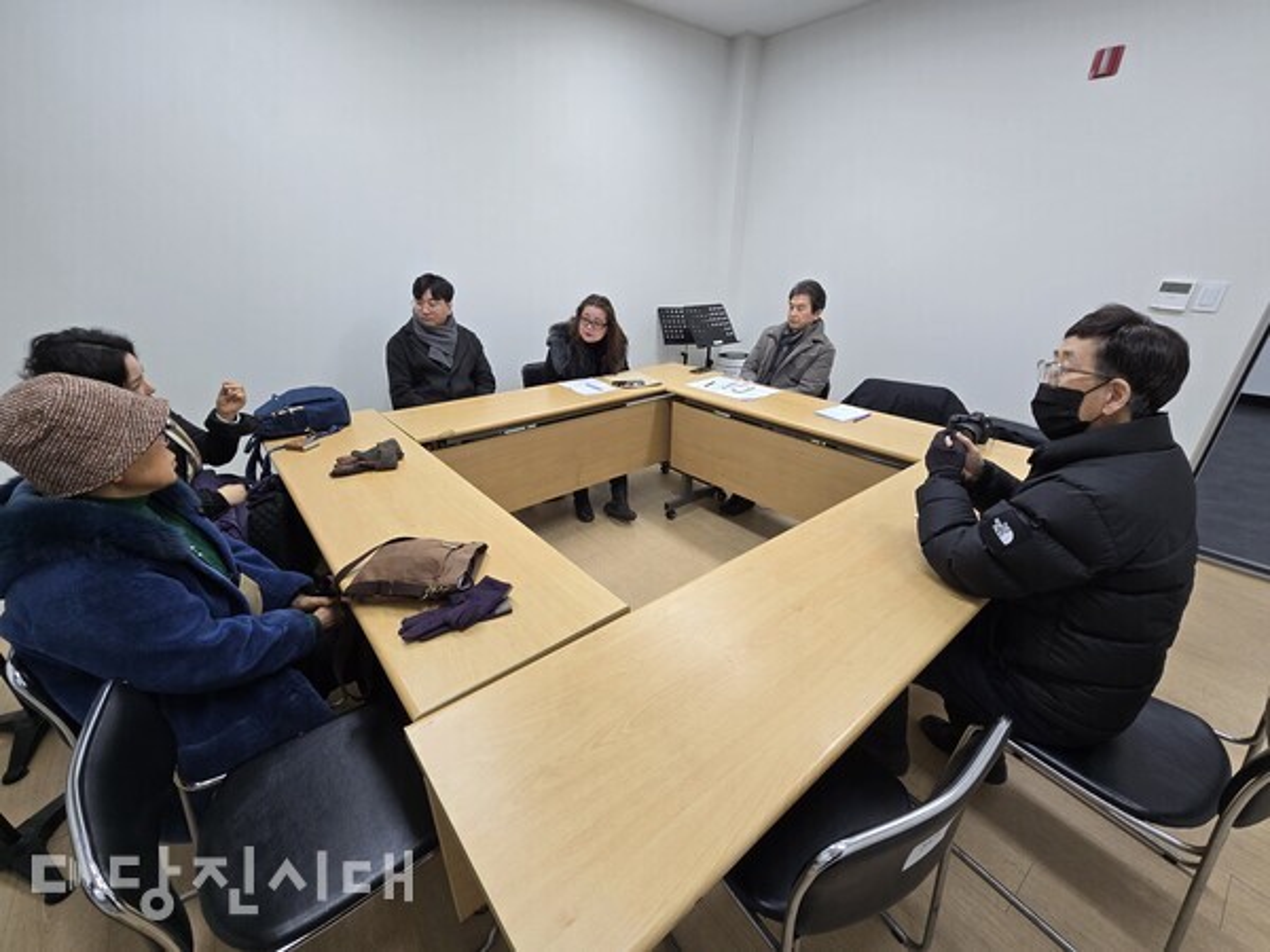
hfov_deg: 106.2
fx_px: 477
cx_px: 635
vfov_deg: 89.9
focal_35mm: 13
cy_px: 476
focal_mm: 2.2
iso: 100
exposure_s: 1/60
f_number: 2.2
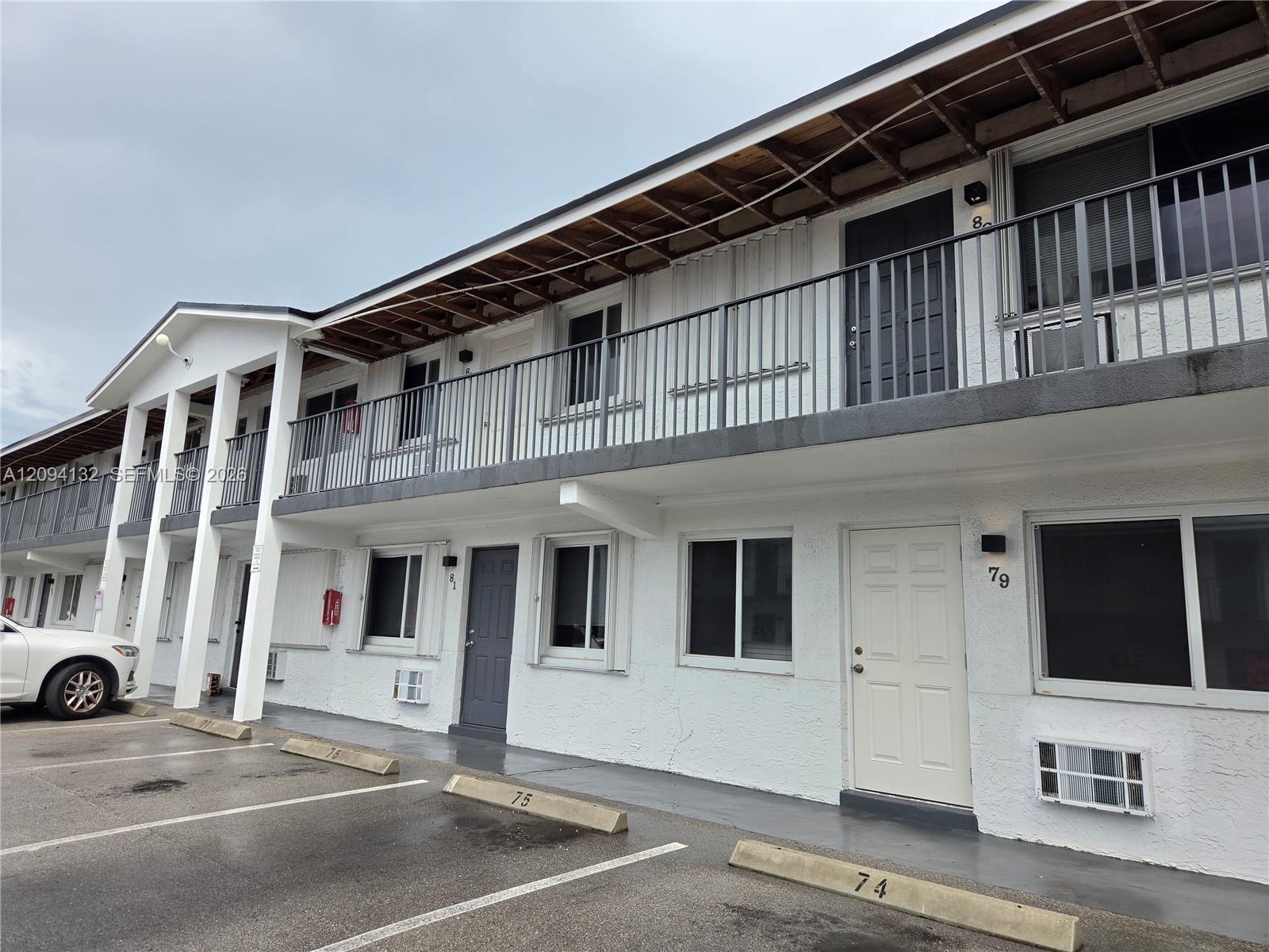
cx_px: 634
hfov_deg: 73.9
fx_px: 843
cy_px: 476
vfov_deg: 58.9
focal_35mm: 23
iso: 80
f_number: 1.8
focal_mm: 5.4
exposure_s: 1/3483
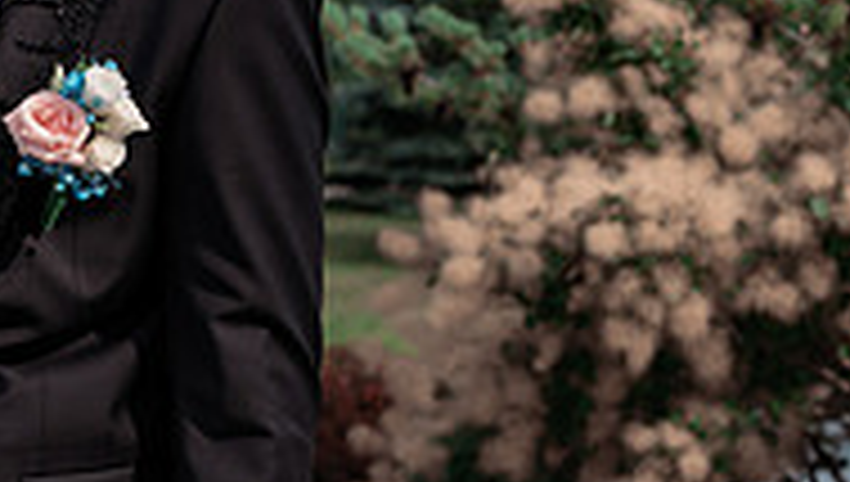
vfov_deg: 6.6
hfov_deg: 11.1
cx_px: -400
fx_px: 4199
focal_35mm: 186
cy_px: 261
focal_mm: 58
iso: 160
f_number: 5
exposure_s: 1/500
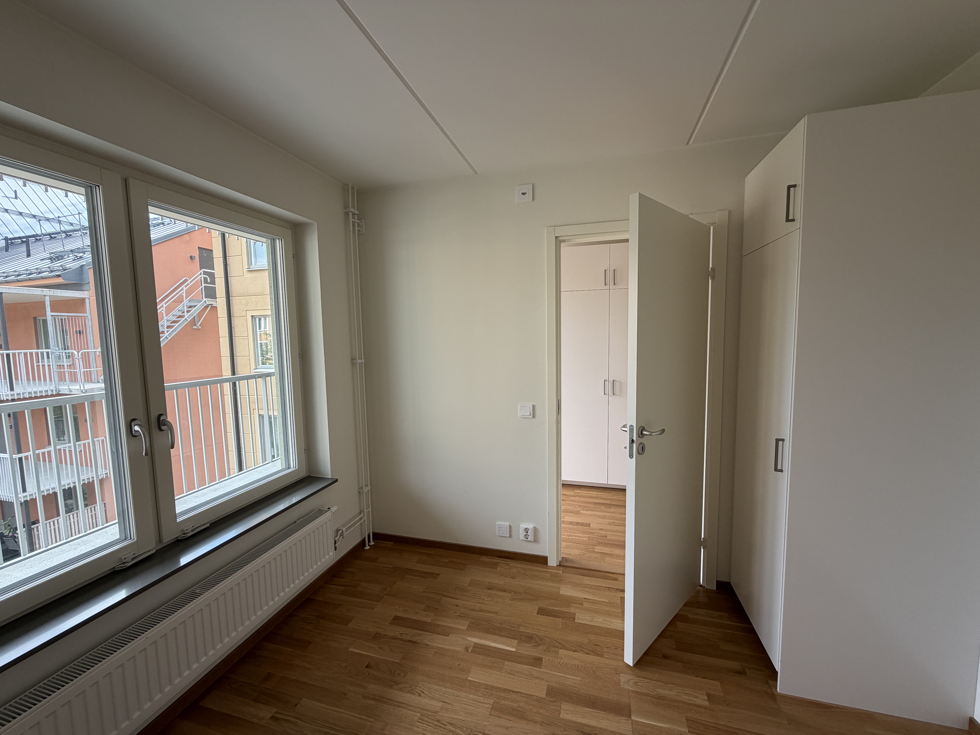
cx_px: 490
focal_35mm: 14
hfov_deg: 102.1
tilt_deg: -4.6
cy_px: 368
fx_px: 396
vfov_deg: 85.7
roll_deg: +1.4
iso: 80
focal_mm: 2.22
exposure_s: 1/121
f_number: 2.2
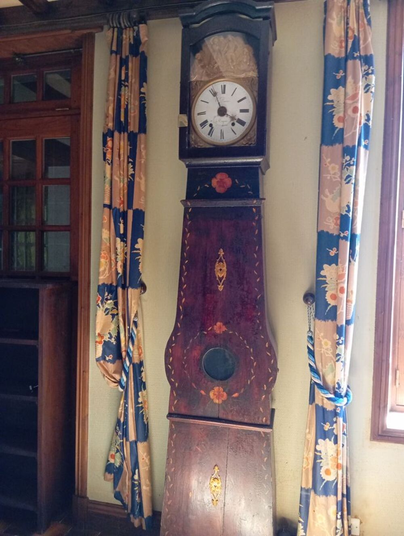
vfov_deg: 63.4
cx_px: 202
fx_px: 435
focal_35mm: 28
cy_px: 268
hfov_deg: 49.9
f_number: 1.8
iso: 1240
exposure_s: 1/25
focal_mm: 4.22
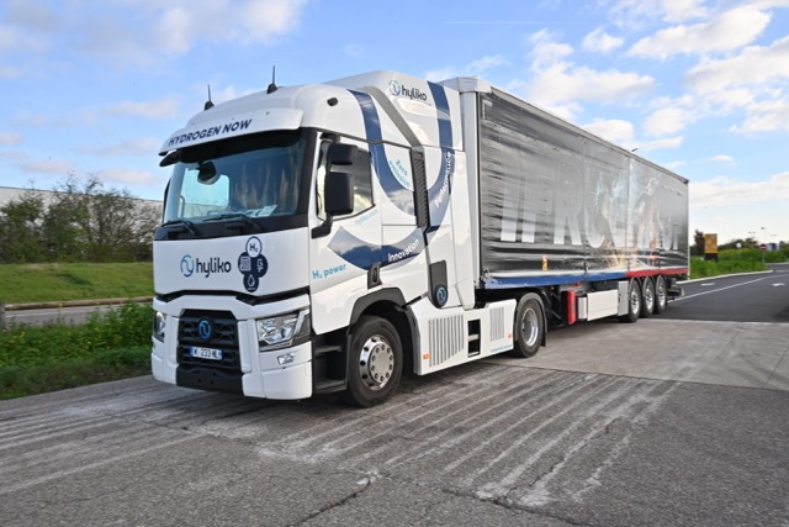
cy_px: 264
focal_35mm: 28
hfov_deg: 65.5
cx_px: 394
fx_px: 614
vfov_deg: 46.4
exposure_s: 1/100
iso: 640
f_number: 22
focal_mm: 28
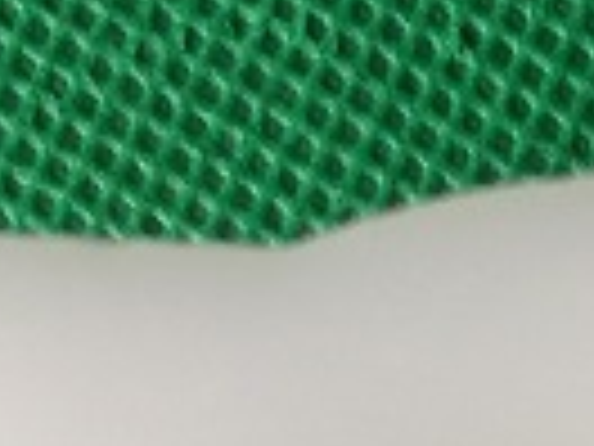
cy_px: 1198
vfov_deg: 7.3
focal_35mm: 185
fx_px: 3175
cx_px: 1188
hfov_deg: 9.9
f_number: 2.2
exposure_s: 1/33
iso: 50
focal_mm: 4.12
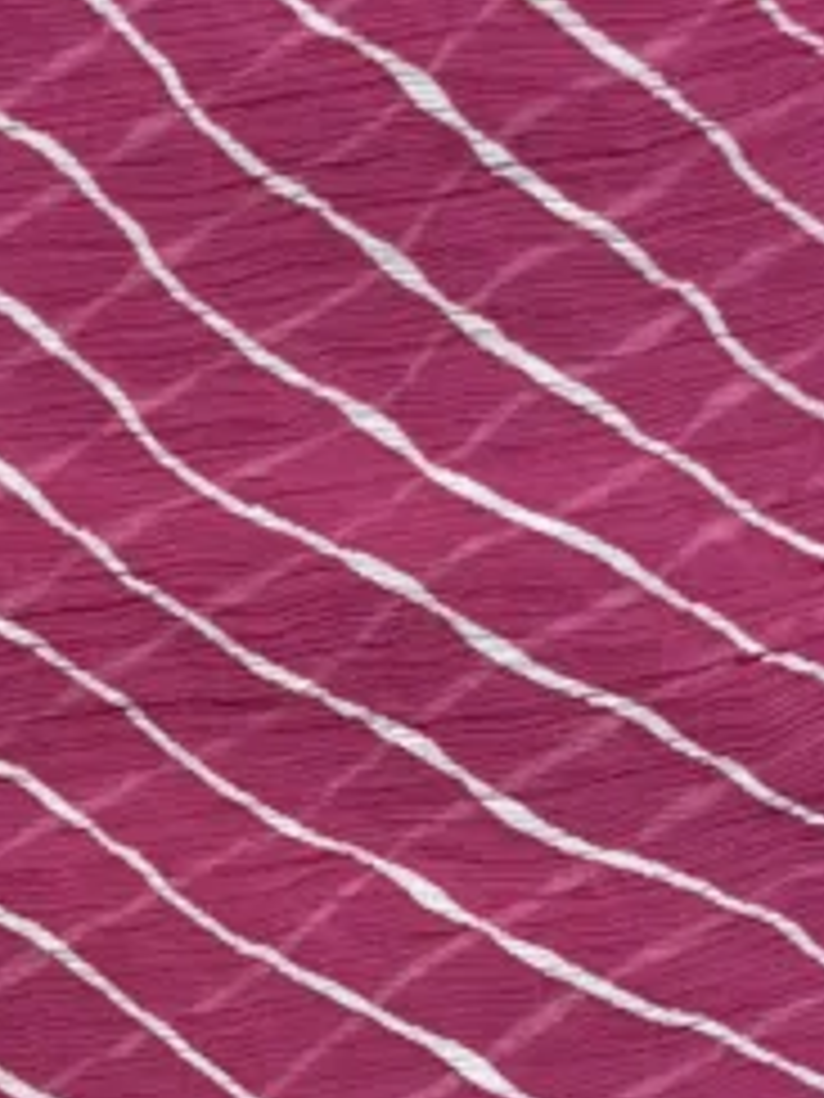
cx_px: 23
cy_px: 943
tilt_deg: -68.4
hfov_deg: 15.2
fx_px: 3047
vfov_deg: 20.1
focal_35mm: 96
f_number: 1.6
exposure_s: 1/100
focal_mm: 5.96
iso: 64
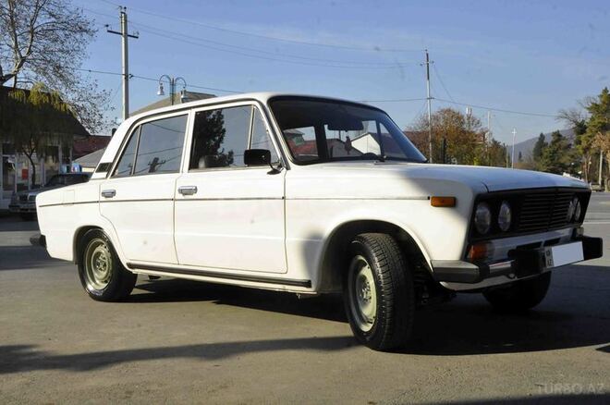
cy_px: 202
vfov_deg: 34.1
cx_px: 305
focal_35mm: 39
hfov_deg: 49.6
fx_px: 660
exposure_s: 1/400
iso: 1000
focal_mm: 26
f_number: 20
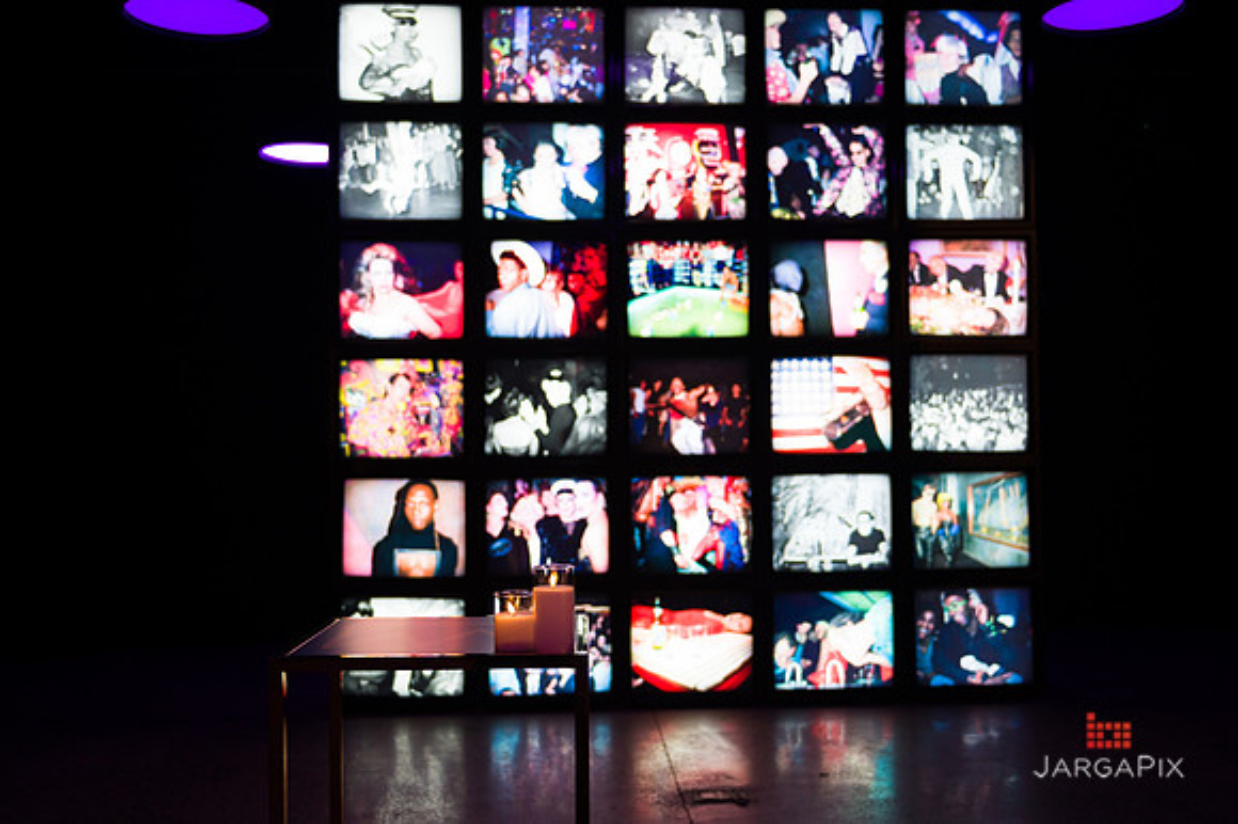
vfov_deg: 36.8
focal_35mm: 36
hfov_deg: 53.2
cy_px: 412
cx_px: 619
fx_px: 1237
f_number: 3.2
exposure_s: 1/250
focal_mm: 36
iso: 1600
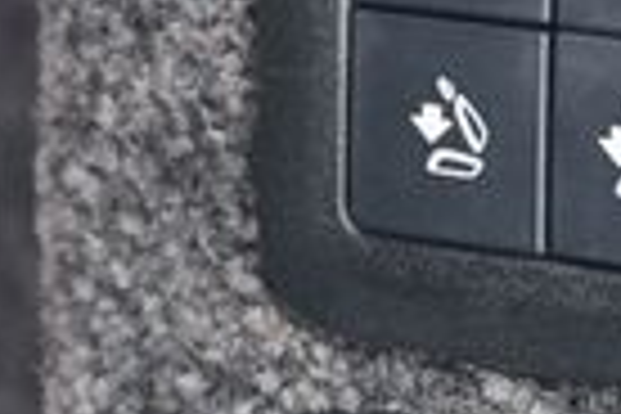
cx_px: 288
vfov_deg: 6.5
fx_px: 3605
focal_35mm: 209
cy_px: 436
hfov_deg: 9.8
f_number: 5
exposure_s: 1/60
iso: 640
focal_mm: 30
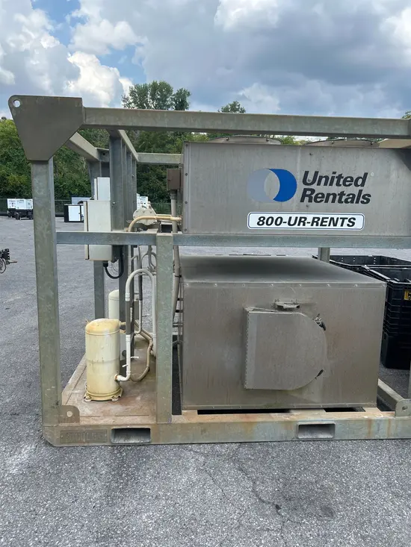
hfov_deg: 53.1
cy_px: 274
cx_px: 206
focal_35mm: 26
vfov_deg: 67.3
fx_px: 411
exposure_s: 1/1934
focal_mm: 5.7
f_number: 1.5
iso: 50
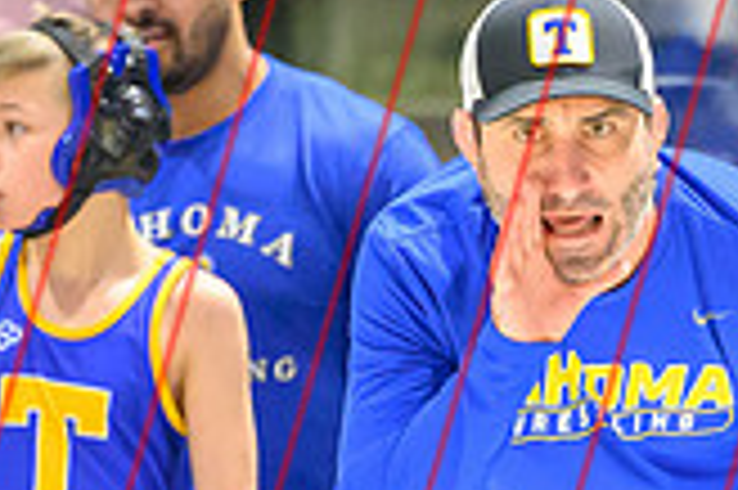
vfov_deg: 1.2
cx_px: 629
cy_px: 632
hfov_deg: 1.8
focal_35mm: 1169
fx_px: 23940
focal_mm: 200
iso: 5600
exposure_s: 1/800
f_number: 2.8
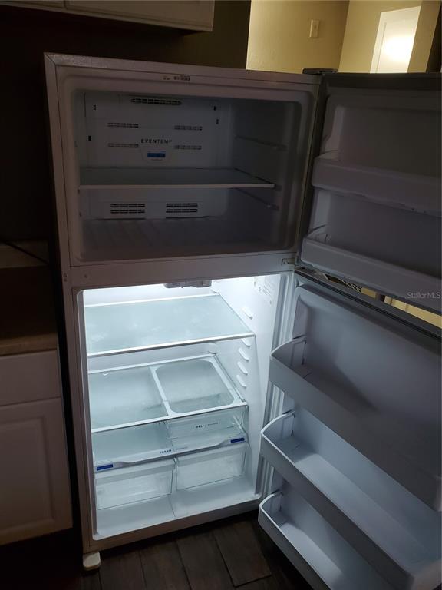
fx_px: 443
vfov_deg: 67.3
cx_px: 221
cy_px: 295
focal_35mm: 26
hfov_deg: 53.1
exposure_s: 1/60
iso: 250
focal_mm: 4.3
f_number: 2.4
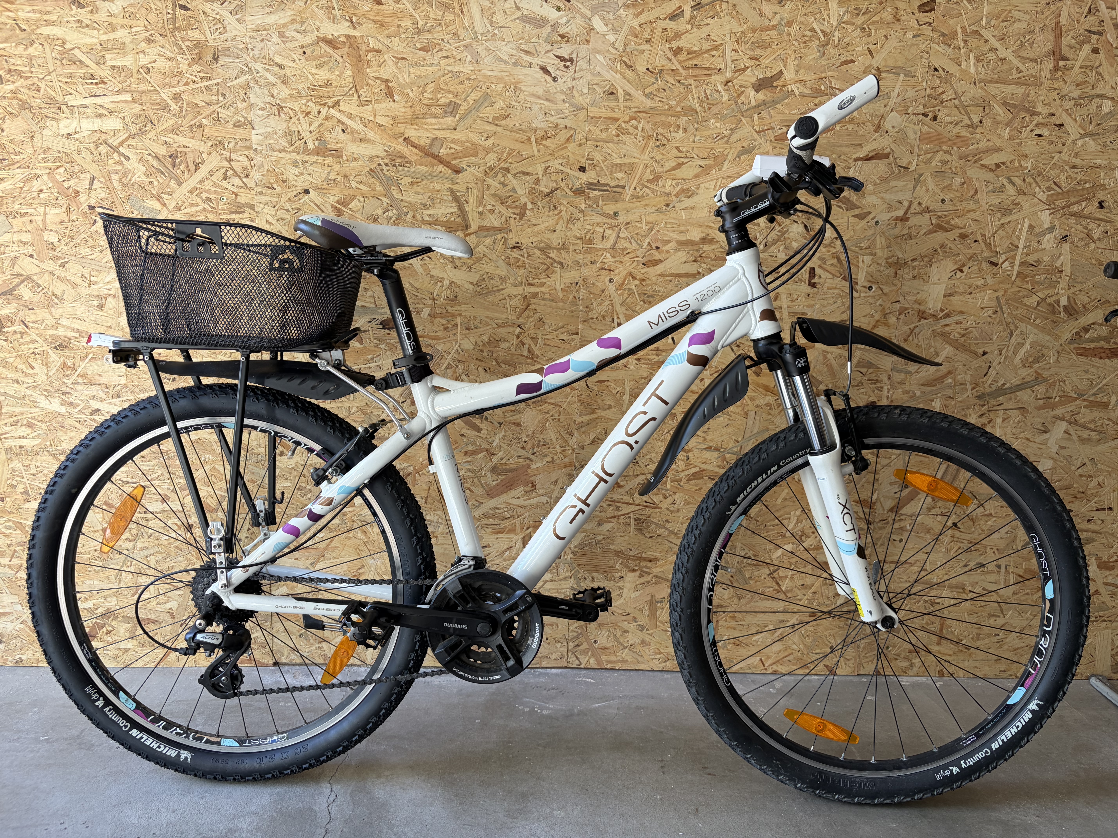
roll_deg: -2.3
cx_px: 559
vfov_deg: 53.1
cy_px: 419
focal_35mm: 26
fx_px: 840
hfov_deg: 67.3
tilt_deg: -11.9
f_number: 1.6
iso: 80
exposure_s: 1/122
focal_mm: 5.96
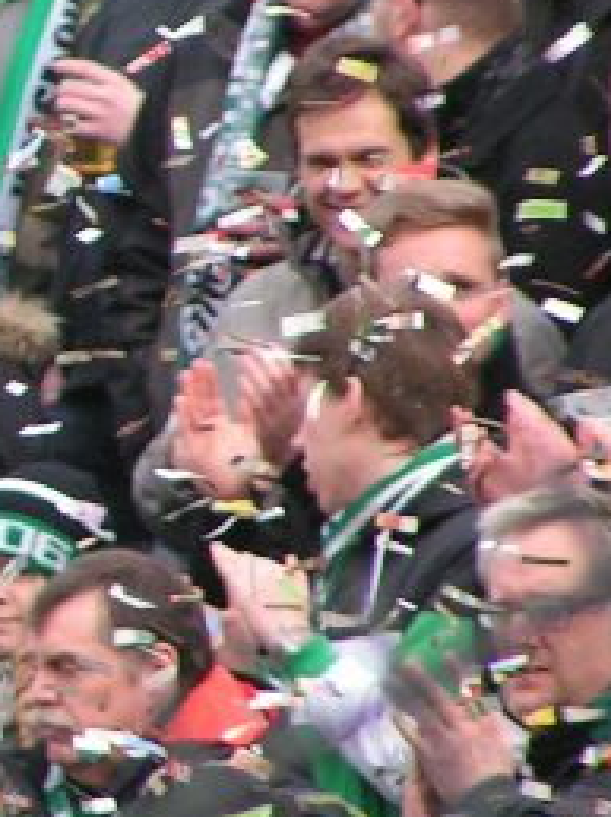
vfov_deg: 2.0
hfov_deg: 1.5
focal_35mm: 1011
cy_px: 218
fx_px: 23833
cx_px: -643
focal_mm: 49.8
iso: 100
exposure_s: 1/500
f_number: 3.5
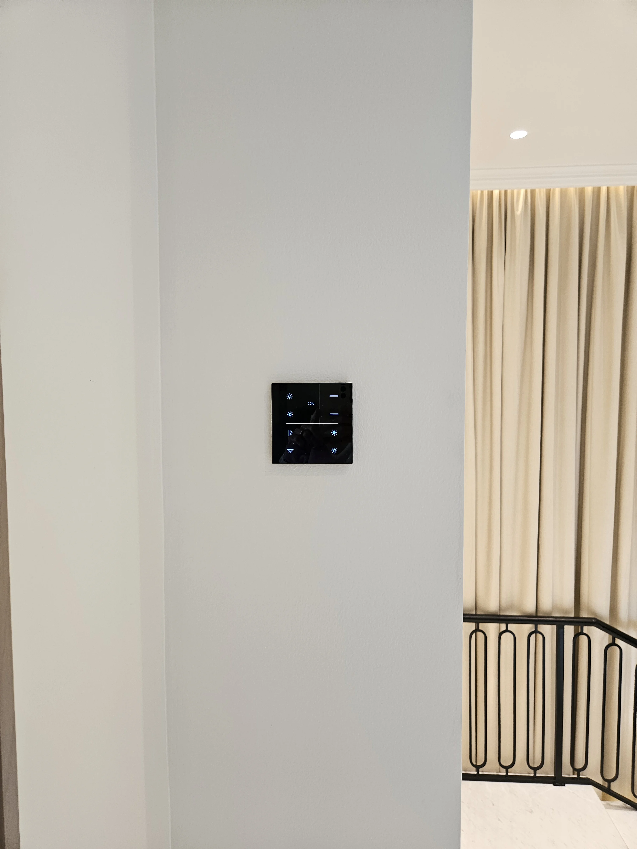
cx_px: 318
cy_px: 424
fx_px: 564
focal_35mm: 23
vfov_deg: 73.9
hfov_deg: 58.9
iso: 160
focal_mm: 5.4
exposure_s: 1/100
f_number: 1.8
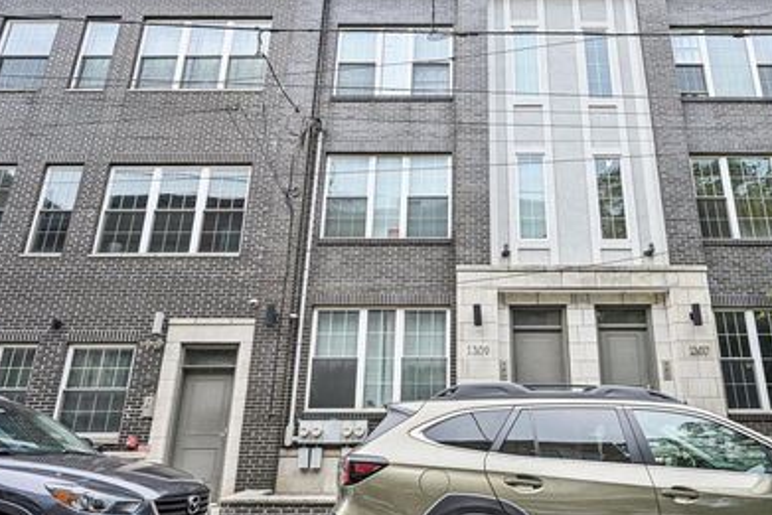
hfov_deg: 73.7
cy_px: 259
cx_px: 464
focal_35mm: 24
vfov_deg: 53.9
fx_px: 507
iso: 800
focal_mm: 18.5
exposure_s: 1/400
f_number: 8
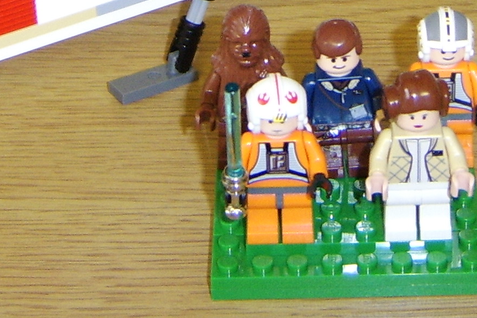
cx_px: 286
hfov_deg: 18.1
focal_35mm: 113
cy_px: -211
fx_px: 1497
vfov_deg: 11.4
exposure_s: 1/30
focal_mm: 8.13
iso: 141
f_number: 2.7
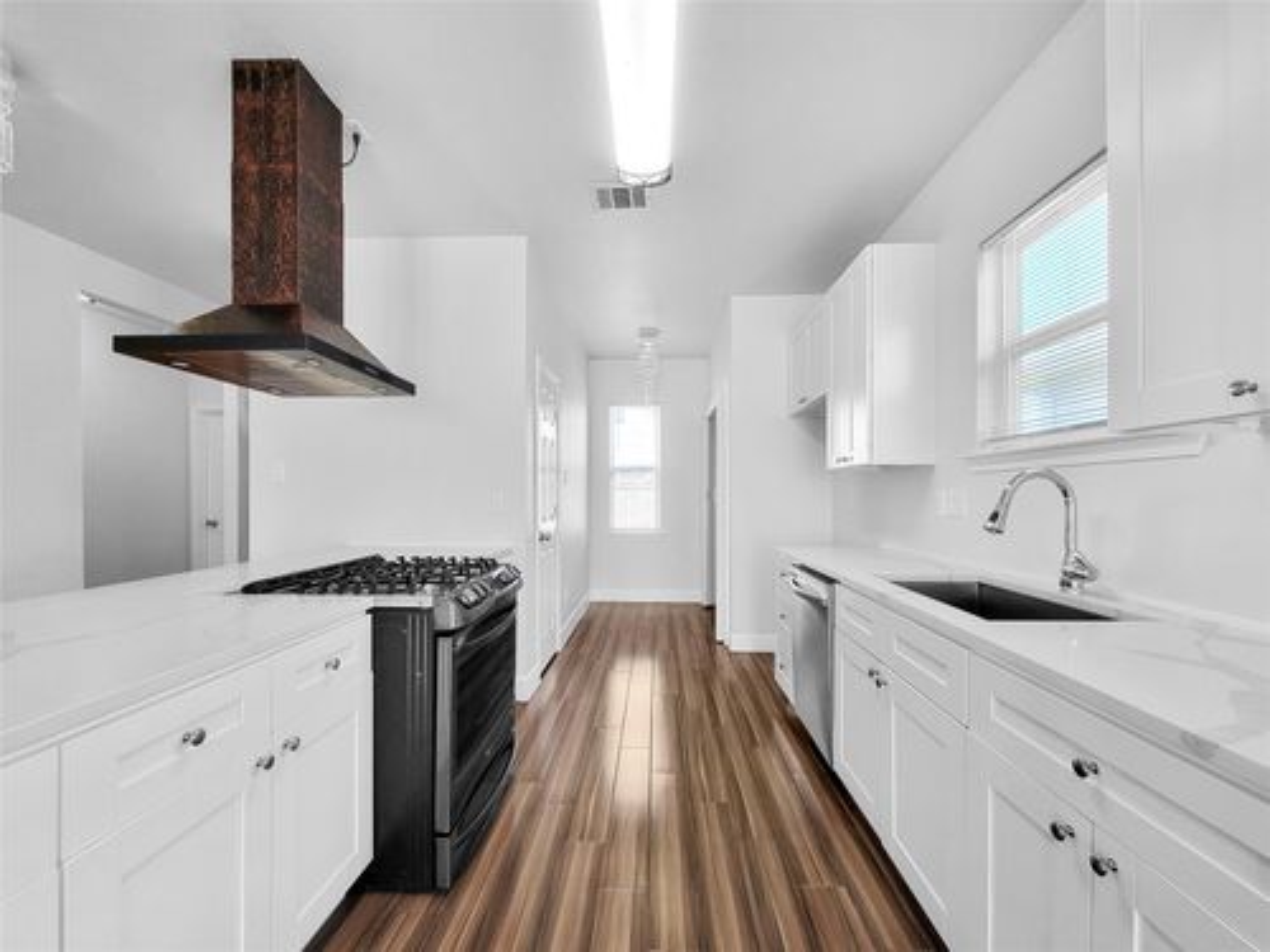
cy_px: 476
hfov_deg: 106.2
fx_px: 477
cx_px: 635
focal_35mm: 13
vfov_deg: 89.9
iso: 125
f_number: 2.2
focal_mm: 2.2
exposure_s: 1/60
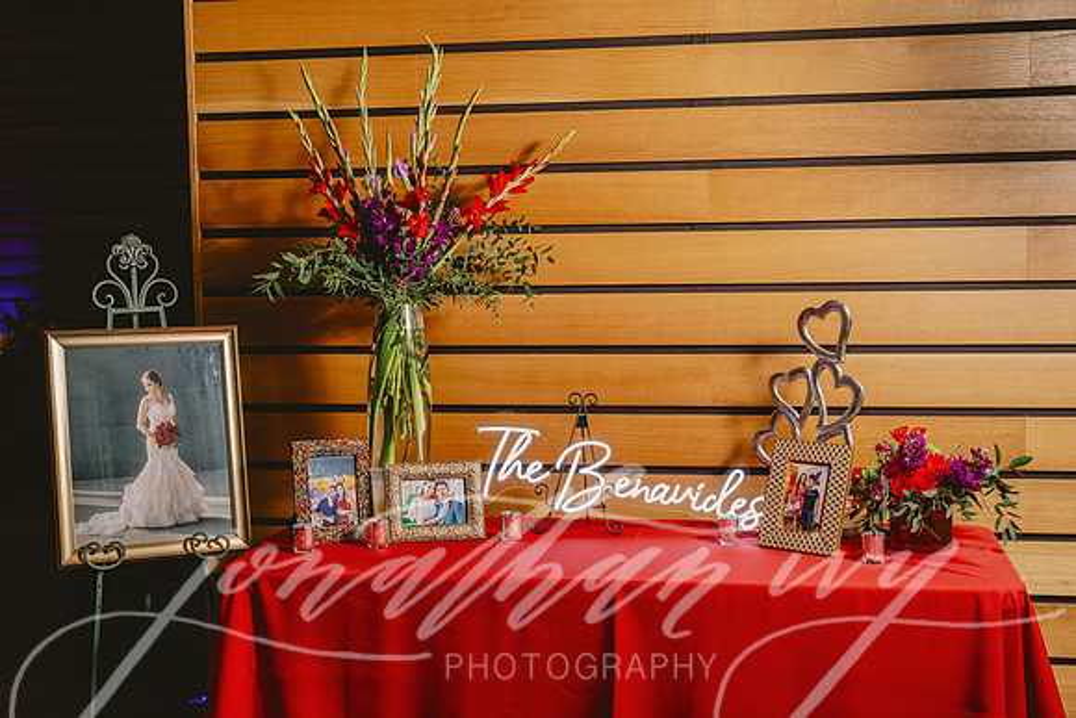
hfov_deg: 38.2
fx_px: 1555
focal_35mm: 52
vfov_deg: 26.0
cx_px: 538
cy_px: 359
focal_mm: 52
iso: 400
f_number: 4
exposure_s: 1/125
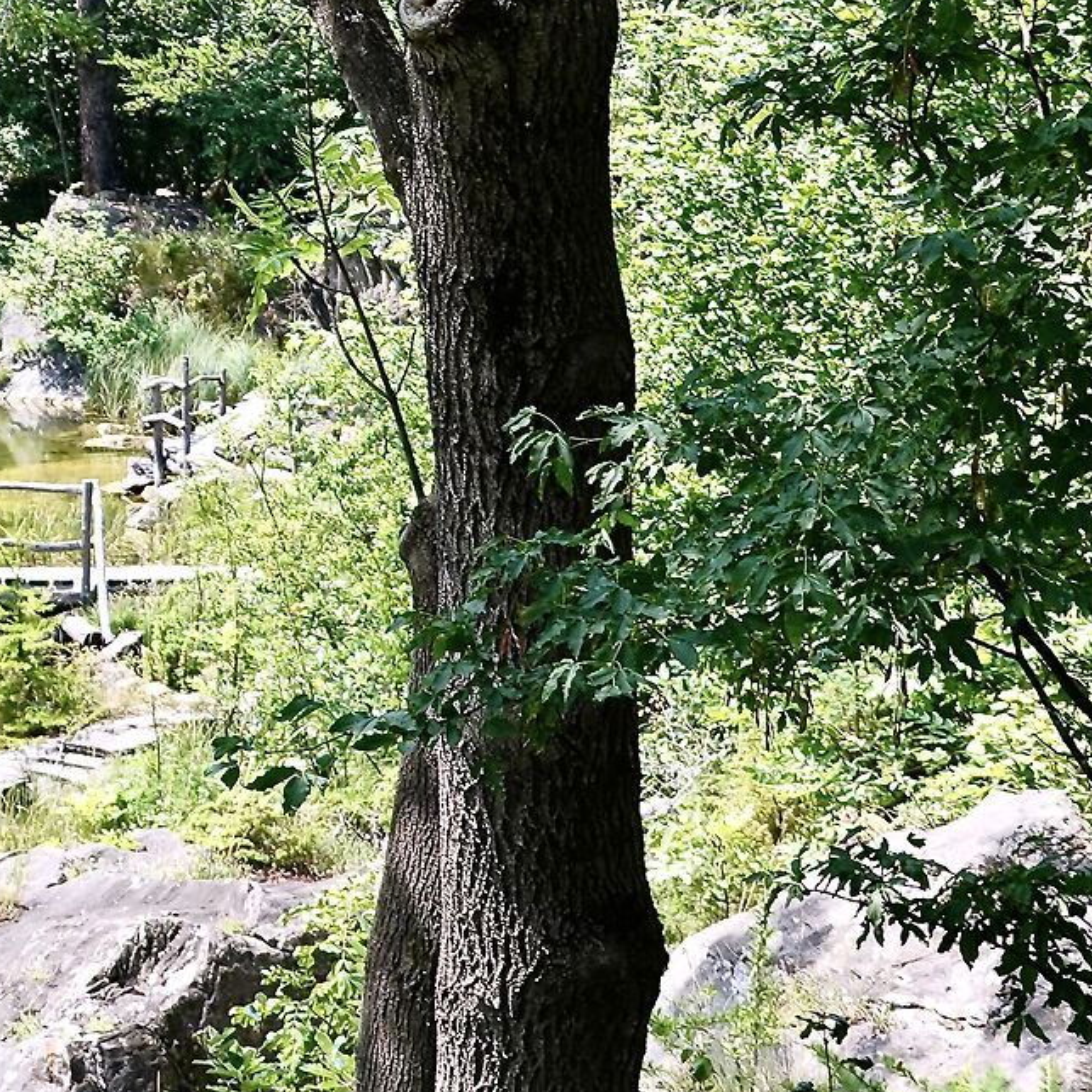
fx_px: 3284
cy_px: 316
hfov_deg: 17.0
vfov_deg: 18.8
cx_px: -564
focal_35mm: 92
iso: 100
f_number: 2.8
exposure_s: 1/160
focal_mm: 10.8
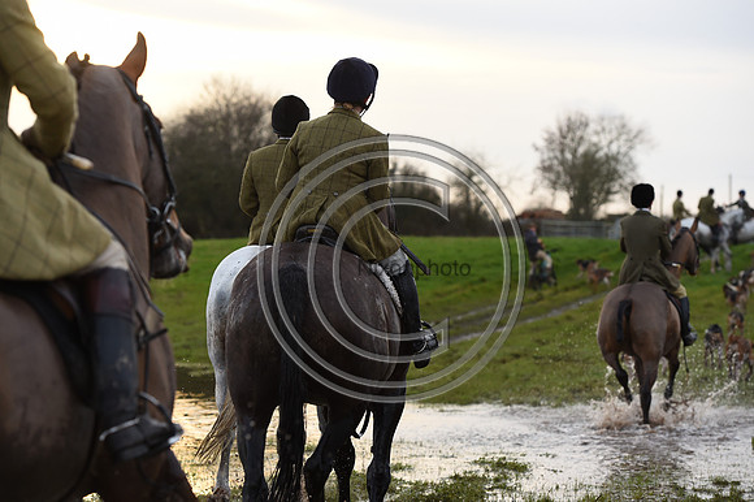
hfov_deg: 16.8
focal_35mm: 122
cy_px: 251
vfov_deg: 11.2
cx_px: 377
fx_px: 2554
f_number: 4.5
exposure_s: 1/1000
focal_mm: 122
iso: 1400
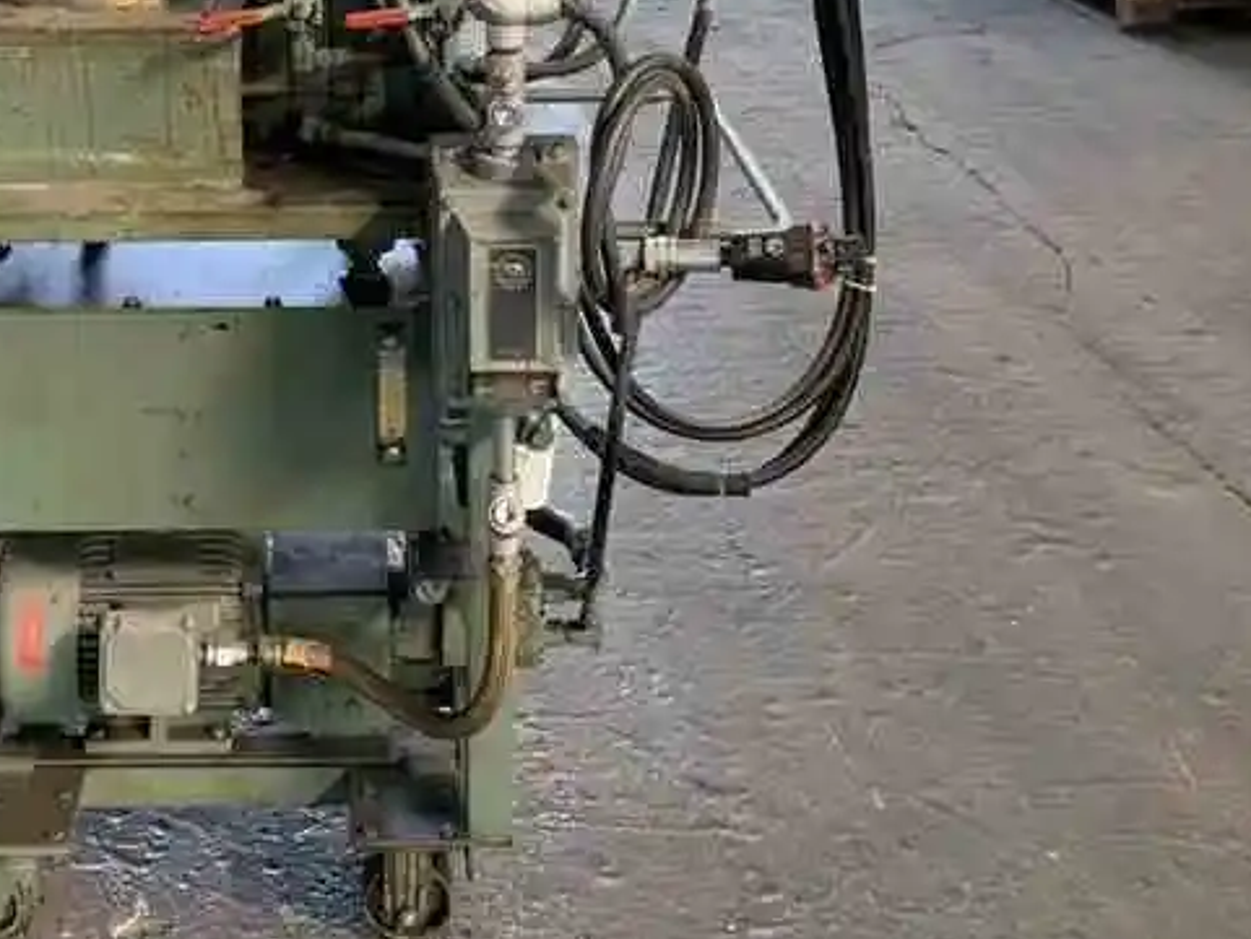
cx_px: 356
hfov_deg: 35.0
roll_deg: +1.2
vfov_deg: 25.7
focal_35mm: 54
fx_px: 1952
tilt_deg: -13.8
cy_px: -3
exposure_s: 1/64
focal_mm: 4.25
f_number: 1.8
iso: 100
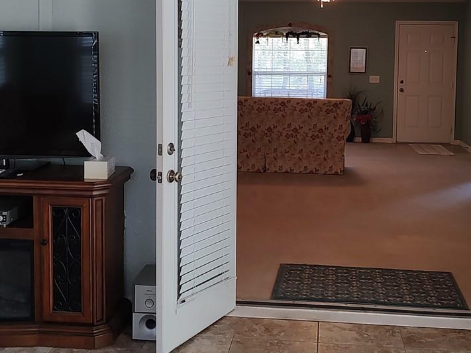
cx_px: 233
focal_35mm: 54
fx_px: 735
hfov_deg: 35.5
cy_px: 108
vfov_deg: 26.8
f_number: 1.9
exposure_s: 1/60
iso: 444
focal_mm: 5.88
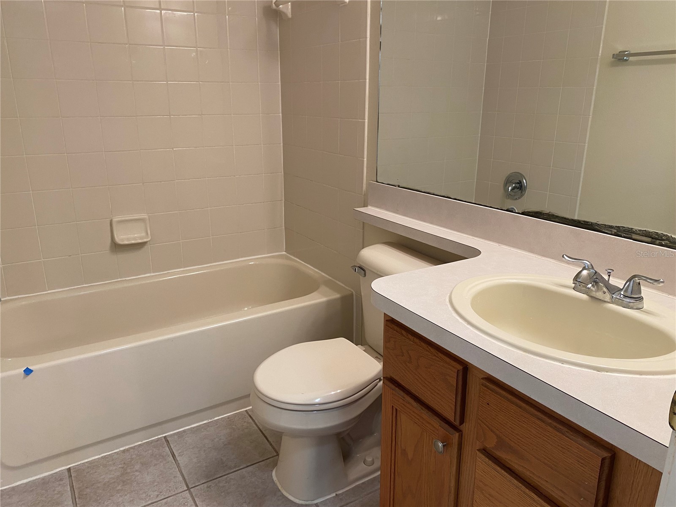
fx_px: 508
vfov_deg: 53.1
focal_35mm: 26
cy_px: 254
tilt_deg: -18.5
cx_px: 338
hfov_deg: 67.3
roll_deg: -0.5
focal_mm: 4.25
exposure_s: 1/60
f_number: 1.8
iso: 100
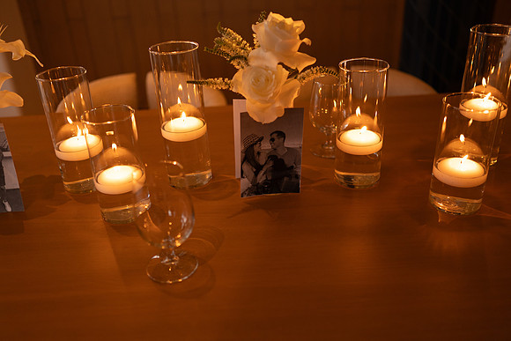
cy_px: 170
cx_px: 256
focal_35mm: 35
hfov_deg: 54.4
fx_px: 497
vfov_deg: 37.9
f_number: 1.8
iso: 800
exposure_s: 1/125
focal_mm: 35
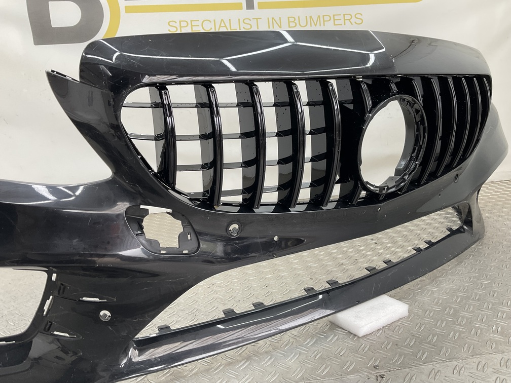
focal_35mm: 29
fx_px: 428
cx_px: 256
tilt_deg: -13.4
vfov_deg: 48.2
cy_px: 192
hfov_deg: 61.7
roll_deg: +2.2
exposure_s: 1/120
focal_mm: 3
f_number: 1.8
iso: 40
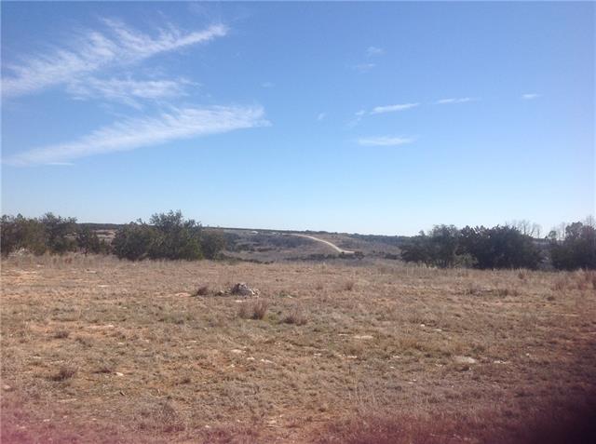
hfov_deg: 52.7
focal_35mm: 35
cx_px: 298
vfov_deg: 40.5
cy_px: 222
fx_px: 601
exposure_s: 1/2326
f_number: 2.4
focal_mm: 4.28
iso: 50
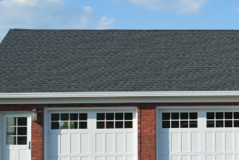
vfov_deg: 14.7
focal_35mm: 93
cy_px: 91
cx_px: 295
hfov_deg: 20.4
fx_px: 617
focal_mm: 20
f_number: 8
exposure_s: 1/250
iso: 100
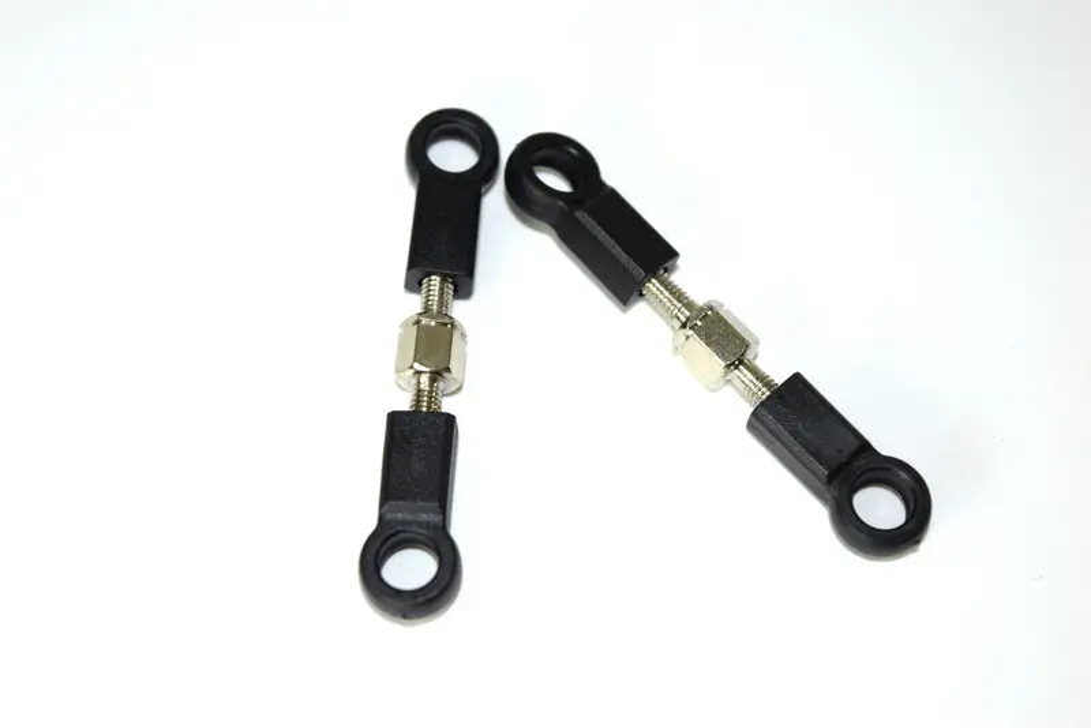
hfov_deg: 24.6
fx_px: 2501
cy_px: 364
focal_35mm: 82
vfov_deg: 16.6
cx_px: 546
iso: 100
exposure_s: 1/100
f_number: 5.6
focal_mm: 55
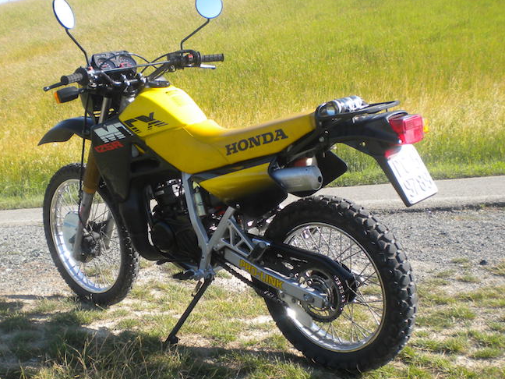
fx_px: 788
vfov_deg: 27.0
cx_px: 222
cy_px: 206
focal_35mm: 54
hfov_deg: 35.5
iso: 80
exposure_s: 1/272
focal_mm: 6.3
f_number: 4.6
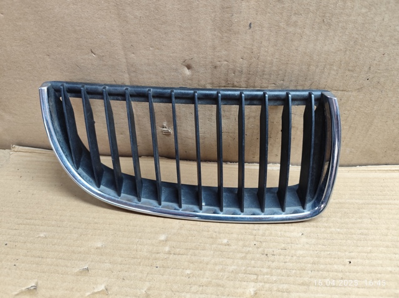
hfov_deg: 74.0
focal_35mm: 23
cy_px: 149
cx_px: 200
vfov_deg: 58.8
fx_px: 265
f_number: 1.65
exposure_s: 1/120
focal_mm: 6.19
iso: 640
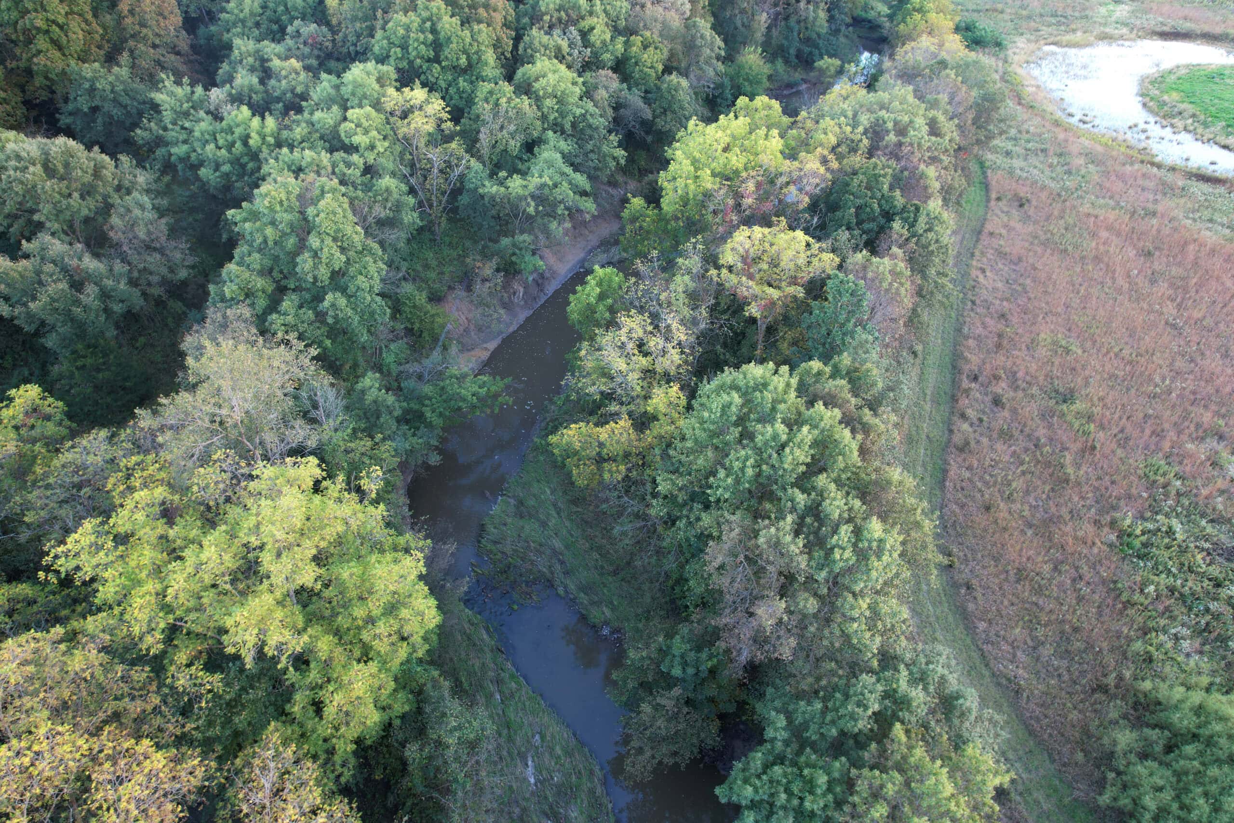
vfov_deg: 57.2
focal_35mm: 22
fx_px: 754
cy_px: 412
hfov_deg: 78.6
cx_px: 617
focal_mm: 8.4
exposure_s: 1/15
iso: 110
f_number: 2.8
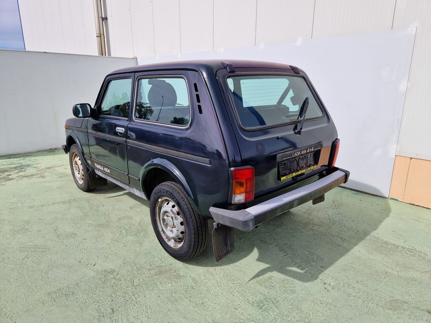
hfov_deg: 73.9
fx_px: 286
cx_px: 216
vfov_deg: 58.9
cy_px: 162
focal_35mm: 23
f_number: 1.8
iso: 50
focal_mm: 5.4
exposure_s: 1/1912
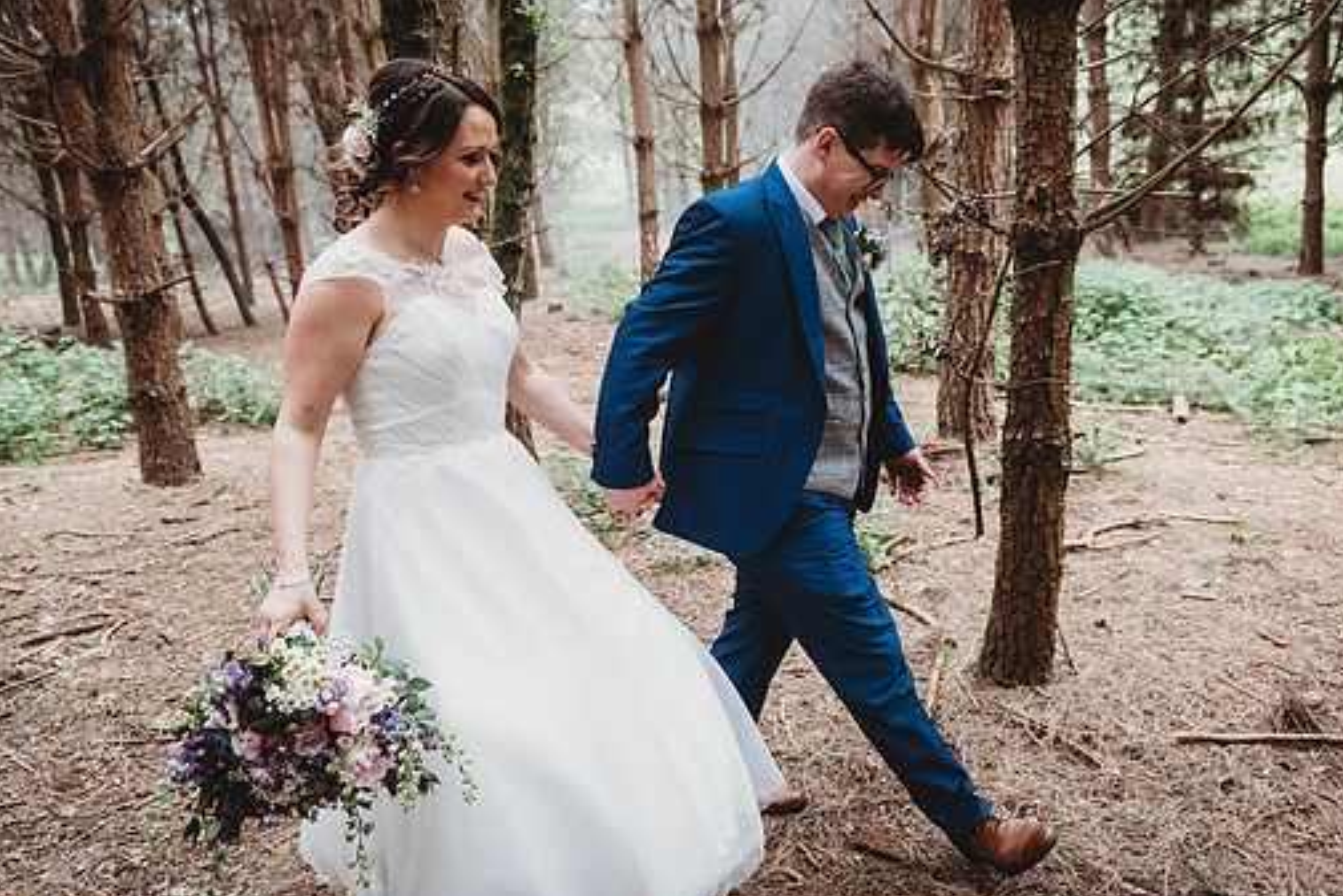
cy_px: 427
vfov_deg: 42.3
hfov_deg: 60.3
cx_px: 660
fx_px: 1157
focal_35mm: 31
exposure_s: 1/200
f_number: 3.5
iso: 800
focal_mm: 27
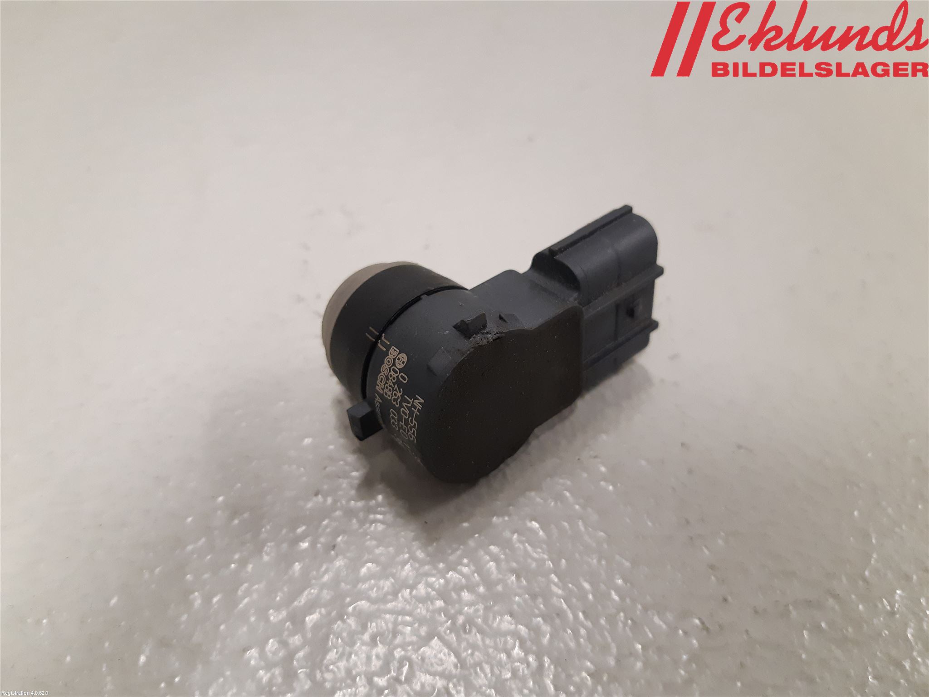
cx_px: 464
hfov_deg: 67.3
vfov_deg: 53.1
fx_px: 698
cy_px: 348
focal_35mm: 26
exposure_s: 1/50
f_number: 1.7
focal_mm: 3.93
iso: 250
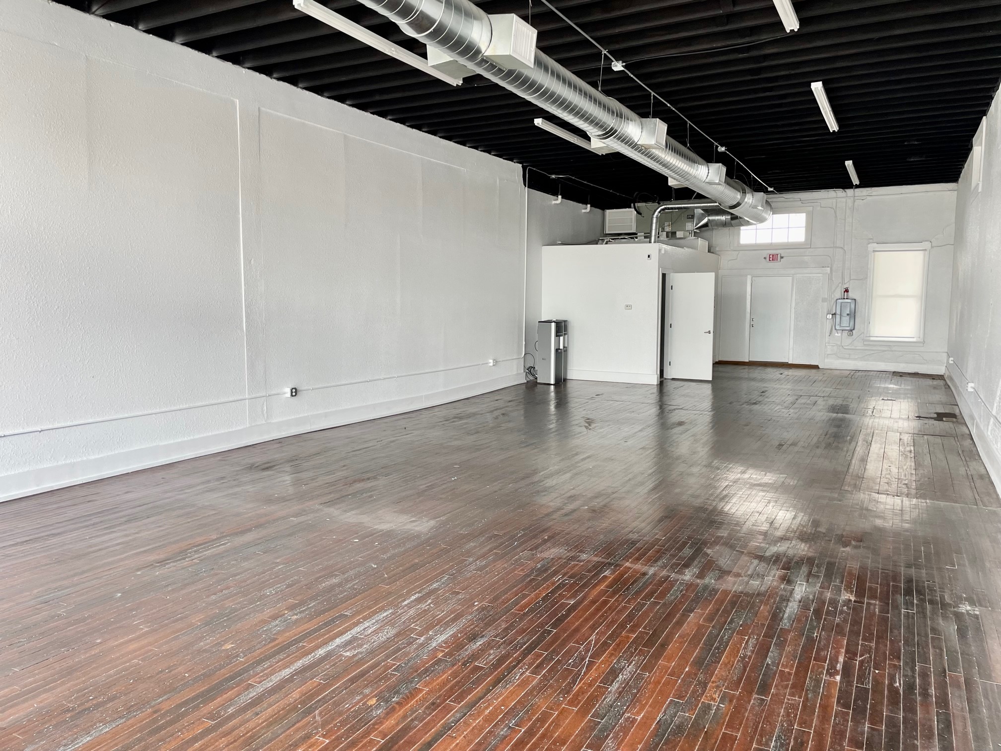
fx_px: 752
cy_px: 376
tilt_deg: -5.7
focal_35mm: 26
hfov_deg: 67.3
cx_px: 500
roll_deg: +0.1
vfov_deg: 53.1
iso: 50
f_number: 1.6
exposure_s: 1/121
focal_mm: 4.2
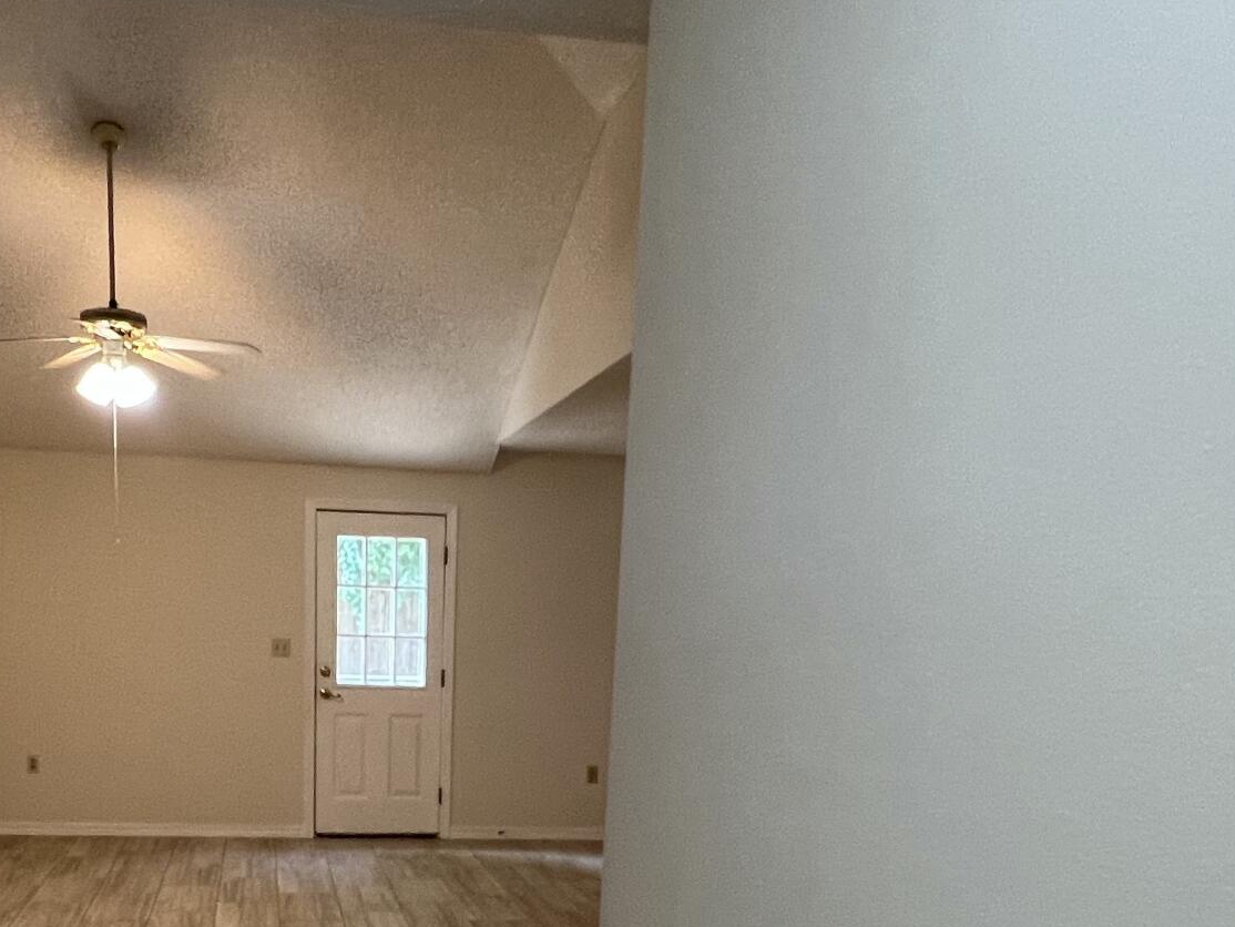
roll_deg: -1.7
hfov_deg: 52.1
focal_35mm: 35
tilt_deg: -11.0
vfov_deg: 37.3
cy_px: 884
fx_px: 1249
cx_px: 466
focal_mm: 1.57
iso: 160
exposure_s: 1/60
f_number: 1.8
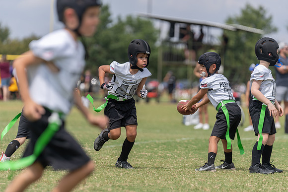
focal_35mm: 200
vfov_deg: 6.9
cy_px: 96
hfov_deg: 10.3
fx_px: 1600
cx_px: 144
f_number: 3.5
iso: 100
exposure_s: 1/1600
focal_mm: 200
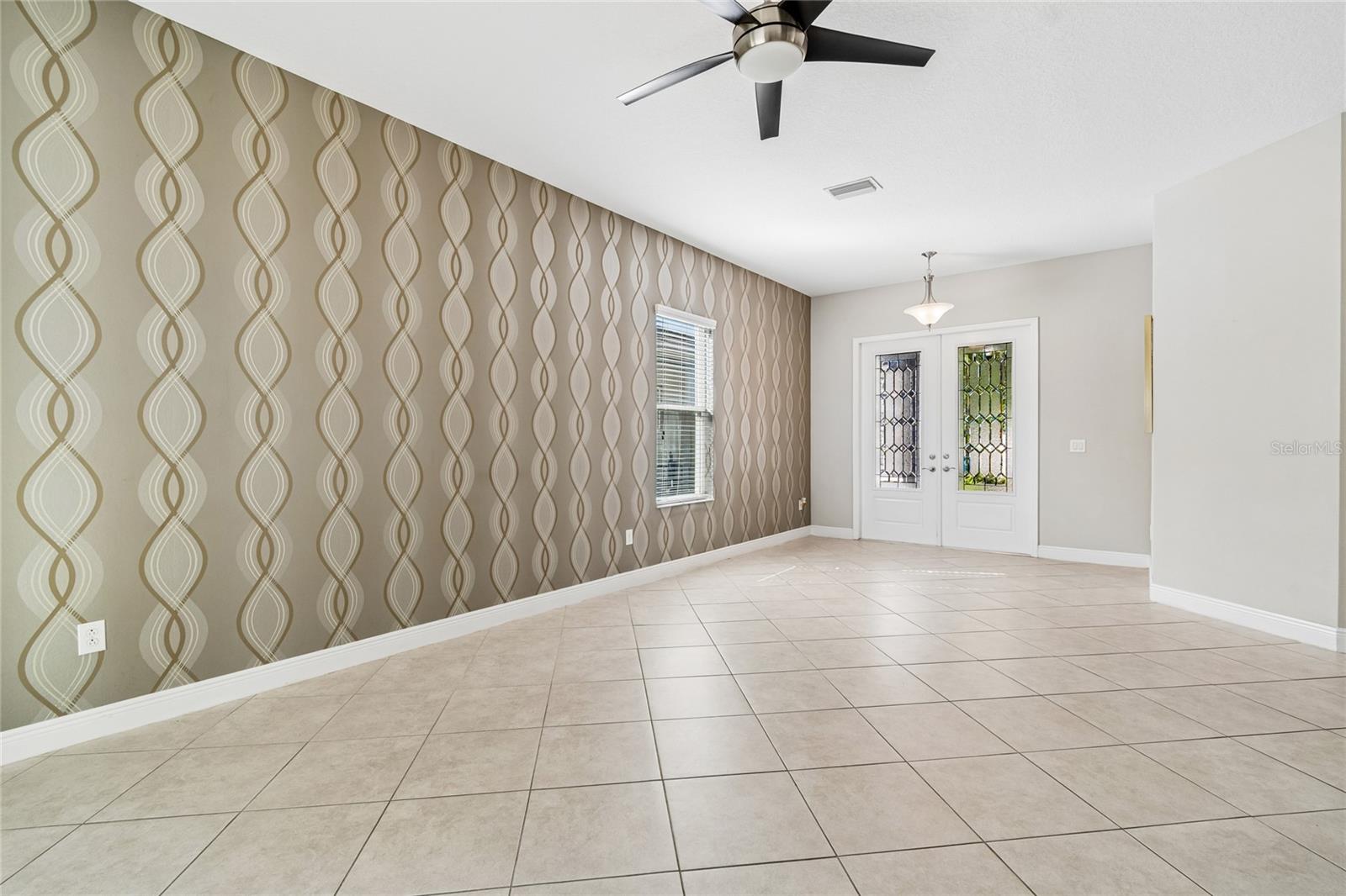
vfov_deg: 77.3
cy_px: 448
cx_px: 673
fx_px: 561
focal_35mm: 15
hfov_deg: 100.4
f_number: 7.1
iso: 100
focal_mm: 10
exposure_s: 1/20
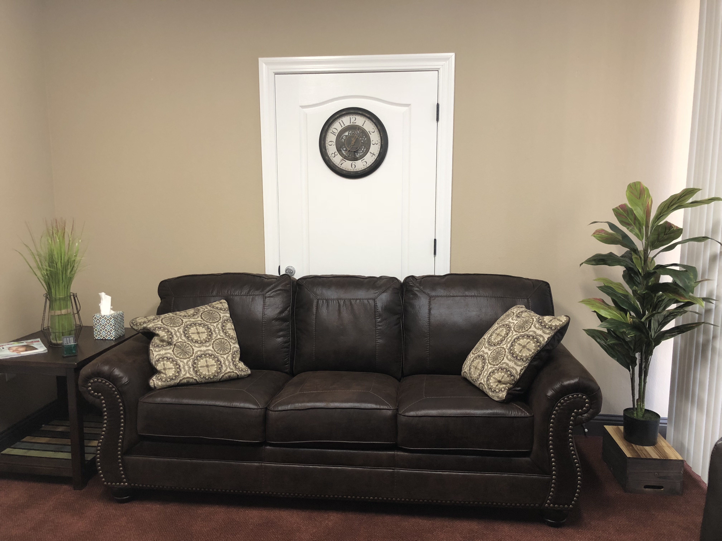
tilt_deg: -8.5
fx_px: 584
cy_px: 270
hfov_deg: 63.4
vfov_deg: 49.7
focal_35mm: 28
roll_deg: +0.3
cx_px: 361
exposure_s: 1/19
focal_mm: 4
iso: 40
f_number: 1.8
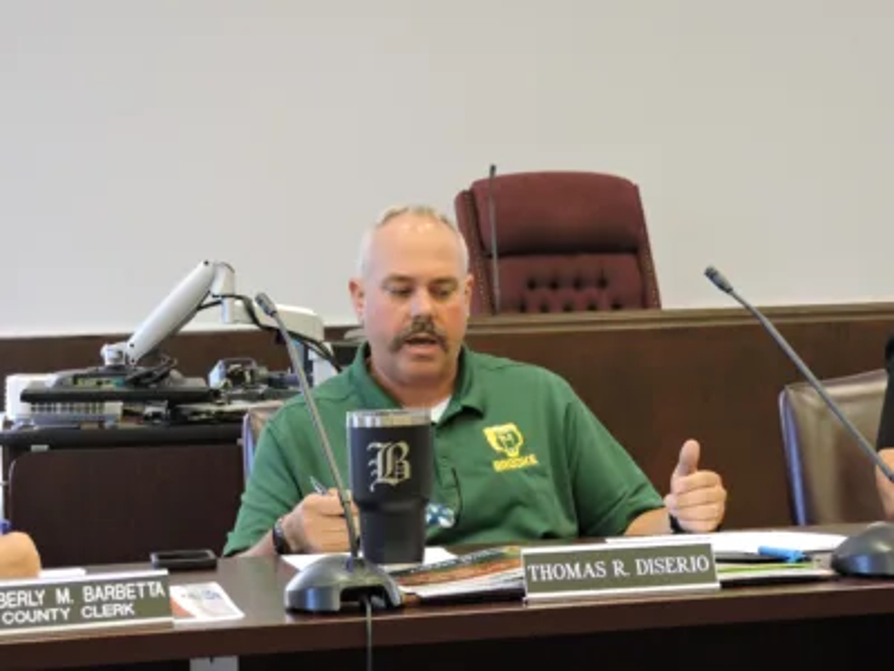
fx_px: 2324
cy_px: 336
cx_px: 447
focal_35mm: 90
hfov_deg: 21.8
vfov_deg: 16.4
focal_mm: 16.1
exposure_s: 1/30
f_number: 4.1
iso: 400
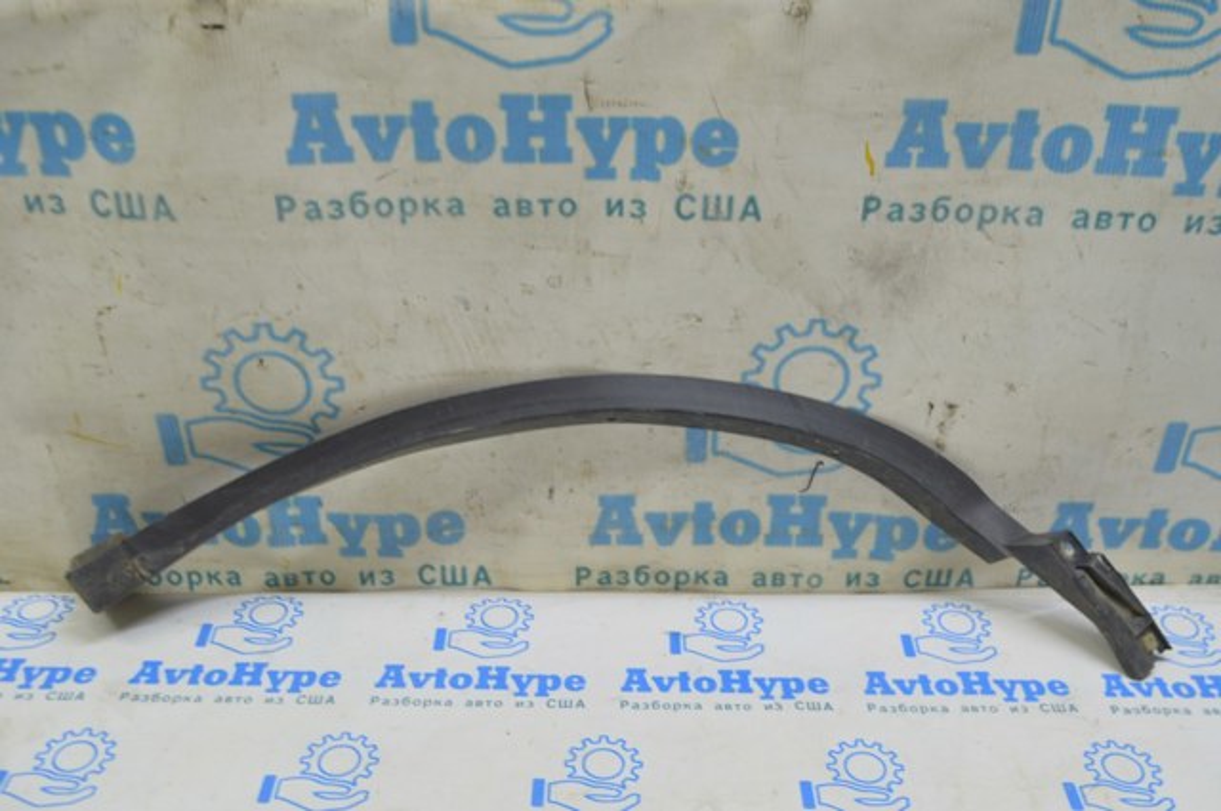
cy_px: 406
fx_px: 1270
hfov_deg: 51.3
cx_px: 610
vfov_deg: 35.4
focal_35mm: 38
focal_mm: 25
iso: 400
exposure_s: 1/20
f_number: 5.6
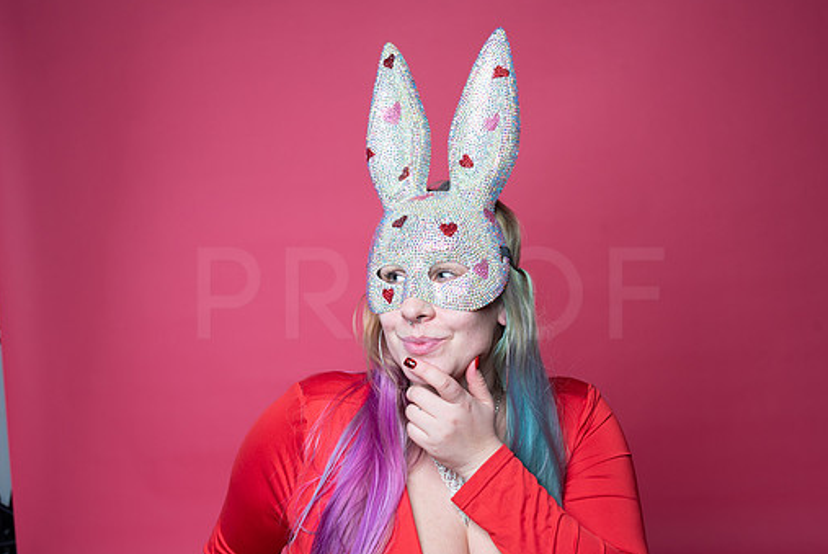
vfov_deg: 33.5
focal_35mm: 40
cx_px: 431
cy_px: 293
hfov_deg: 48.4
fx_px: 921
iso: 100
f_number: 8
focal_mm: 35
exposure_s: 1/160
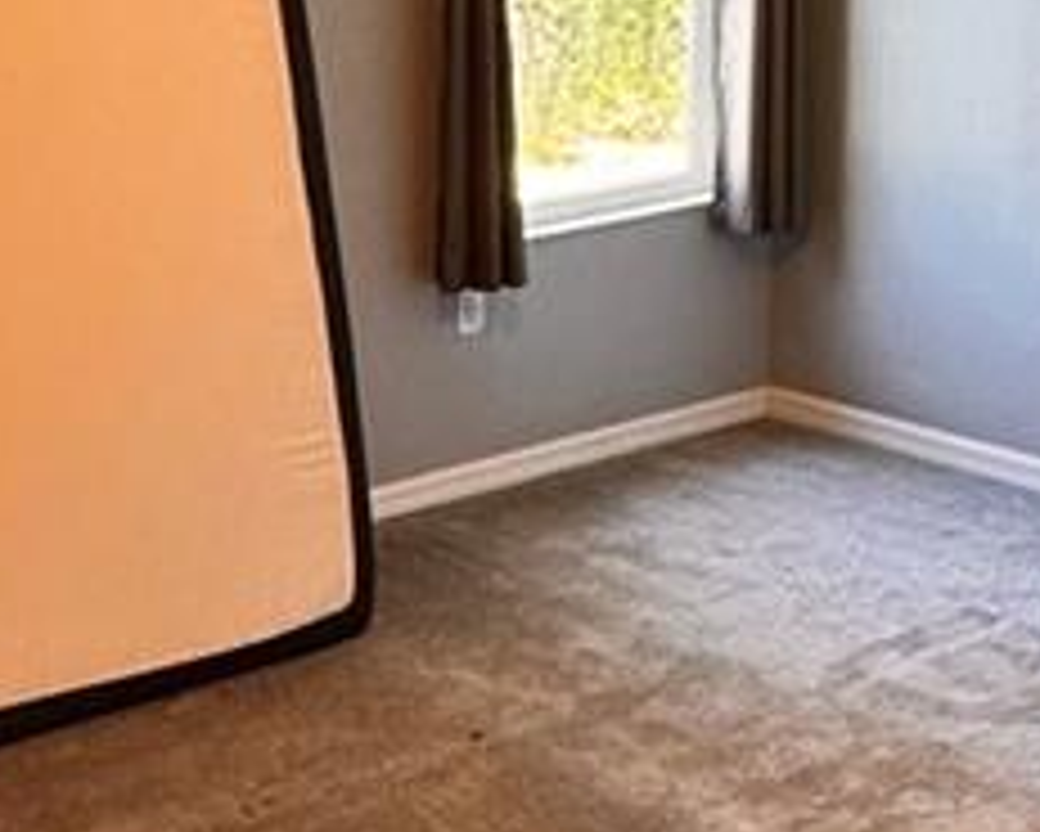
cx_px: 243
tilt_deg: -14.9
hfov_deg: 26.4
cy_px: 387
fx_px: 2186
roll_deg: +2.7
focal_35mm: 71
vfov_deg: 21.6
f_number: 2.2
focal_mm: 2.22
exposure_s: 1/60
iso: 400
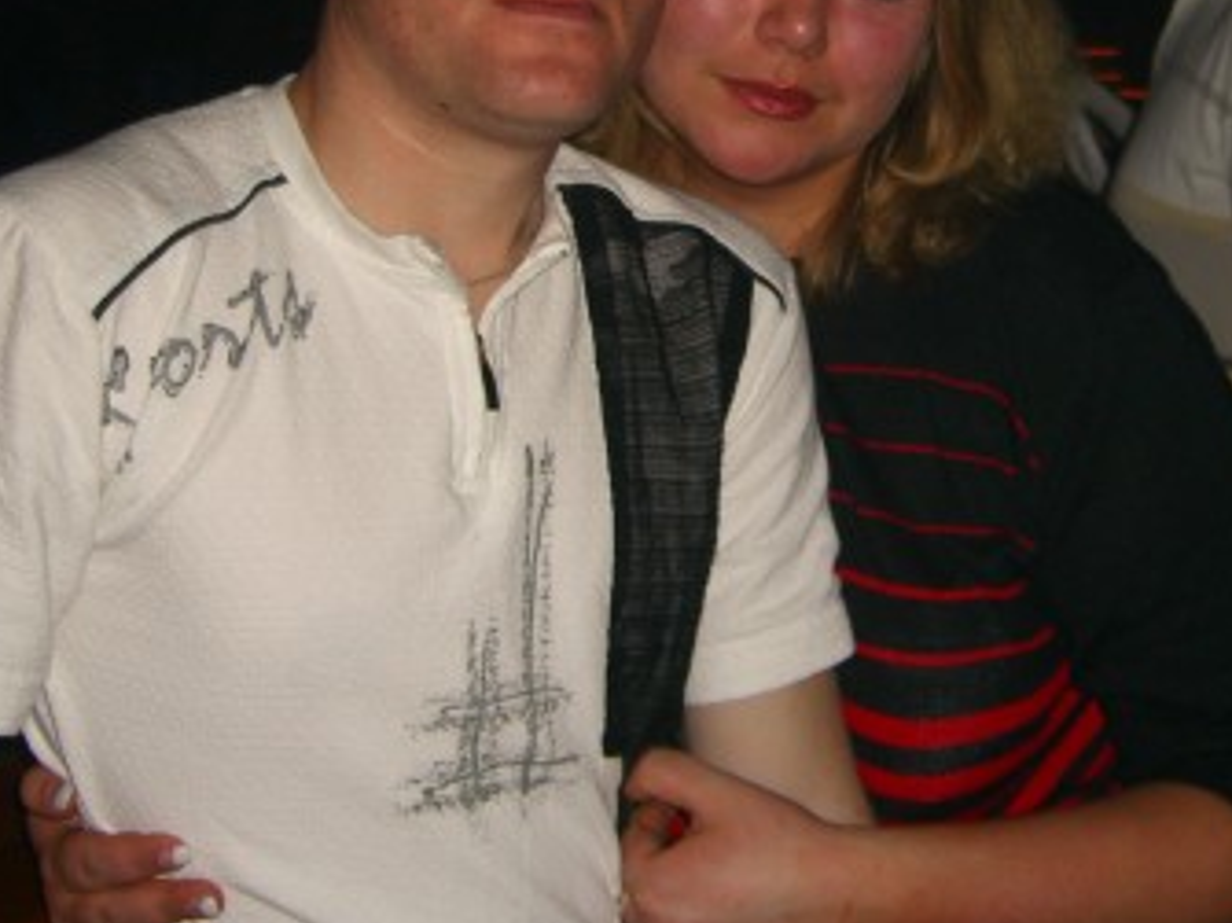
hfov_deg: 28.4
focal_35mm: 68
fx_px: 2419
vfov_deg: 21.4
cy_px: 191
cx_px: 783
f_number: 2.8
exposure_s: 1/60
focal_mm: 7.9
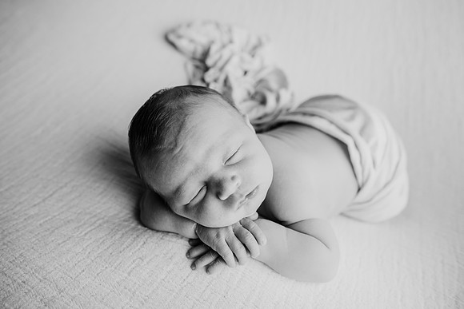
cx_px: 232
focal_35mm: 24
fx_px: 309
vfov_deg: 53.2
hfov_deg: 73.7
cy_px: 154
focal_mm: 24
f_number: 3.2
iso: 100
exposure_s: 1/160
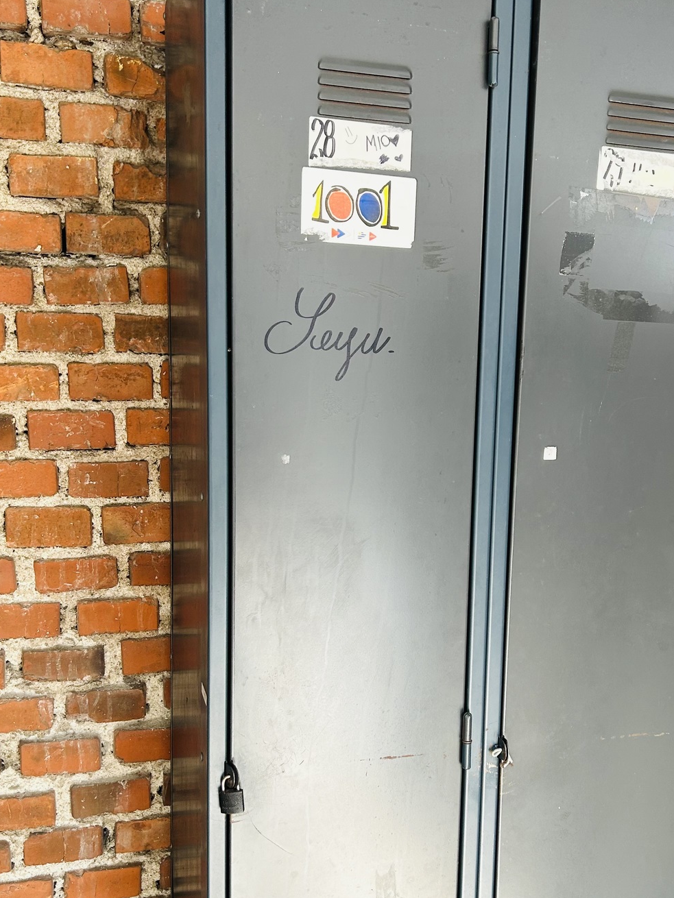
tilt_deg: -6.5
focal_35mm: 40
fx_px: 1038
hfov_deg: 35.9
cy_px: 511
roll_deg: -2.4
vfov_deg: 46.7
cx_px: 401
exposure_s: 1/121
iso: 64
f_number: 1.5
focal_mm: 5.7
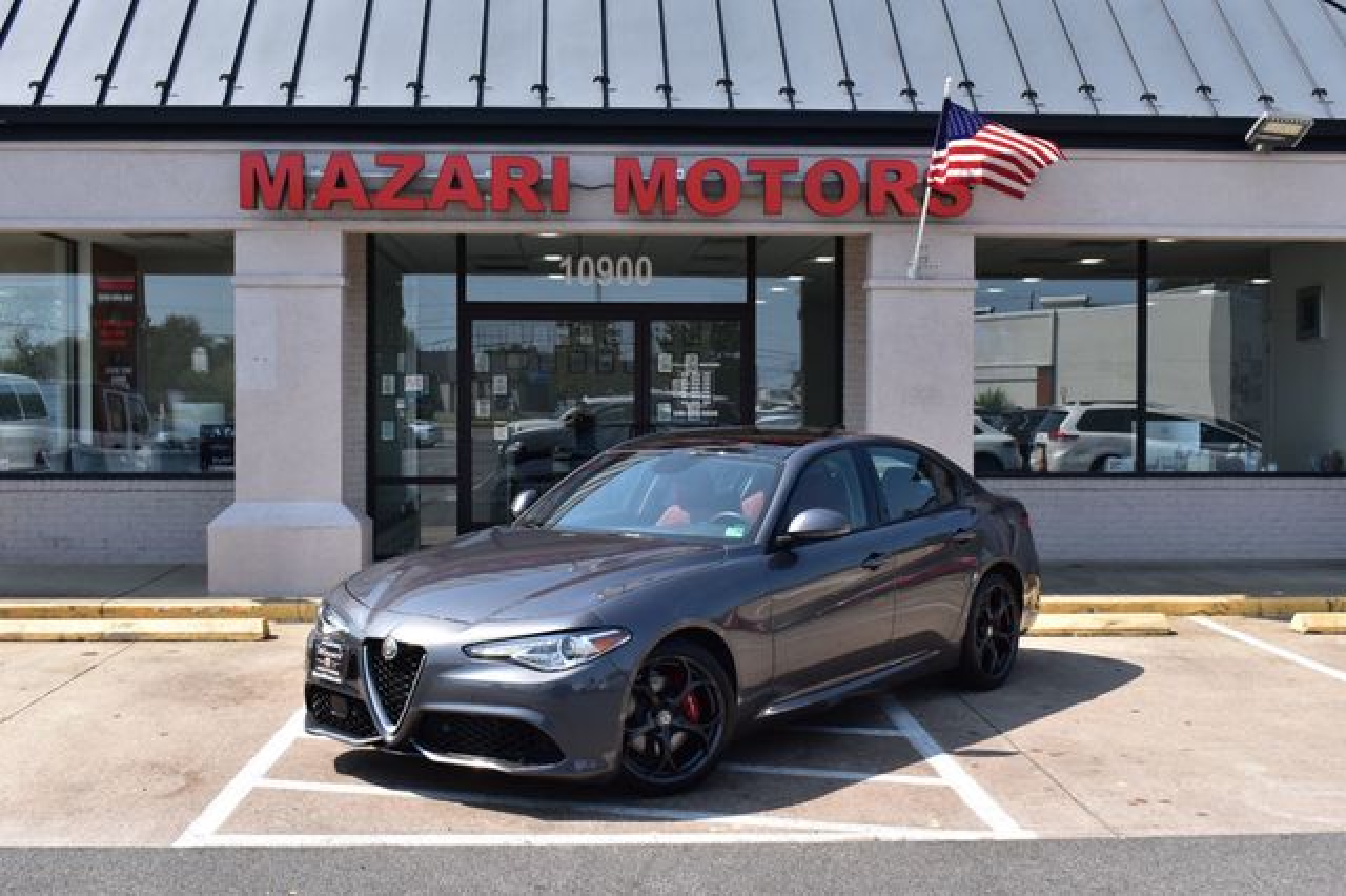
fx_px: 1626
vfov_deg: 30.8
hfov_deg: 45.0
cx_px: 673
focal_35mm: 44
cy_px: 448
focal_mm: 29
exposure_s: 1/400
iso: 400
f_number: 11
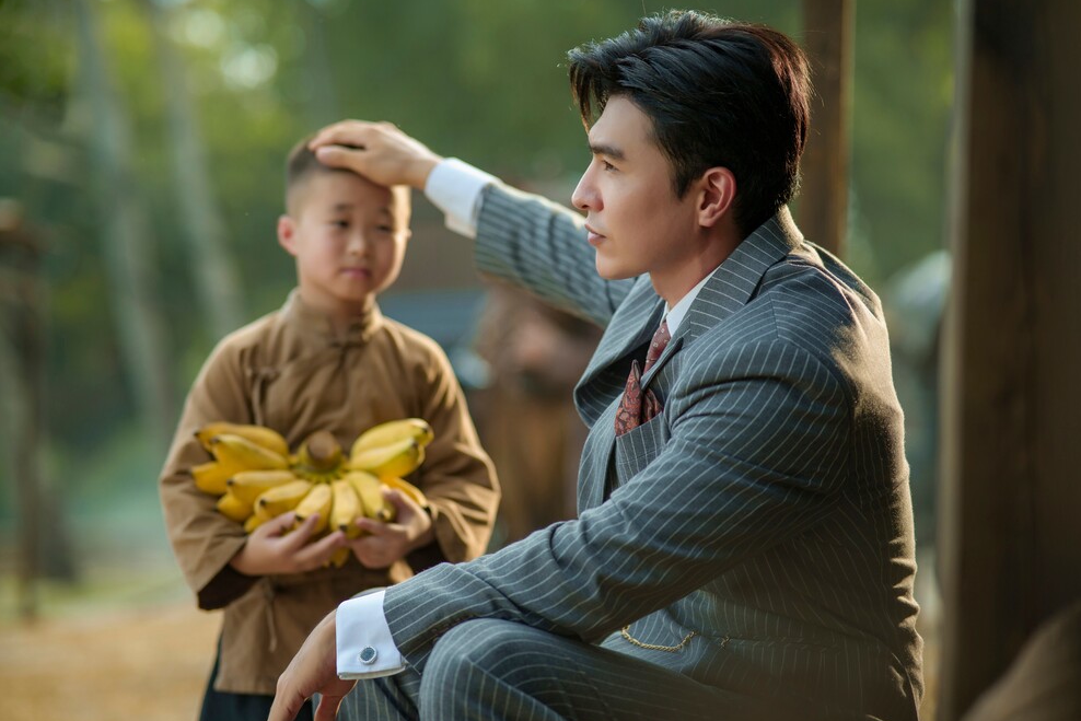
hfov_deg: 23.6
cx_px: 546
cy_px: 362
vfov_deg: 15.9
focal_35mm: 86
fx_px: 2583
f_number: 1.8
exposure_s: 1/2500
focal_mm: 85
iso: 250
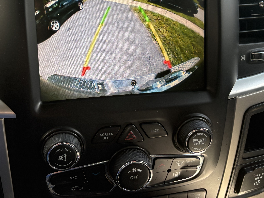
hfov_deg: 46.4
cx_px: 101
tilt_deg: -25.9
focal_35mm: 40
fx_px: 305
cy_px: 52
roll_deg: +1.2
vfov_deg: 35.2
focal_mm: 5.96
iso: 100
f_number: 1.6
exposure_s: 1/151
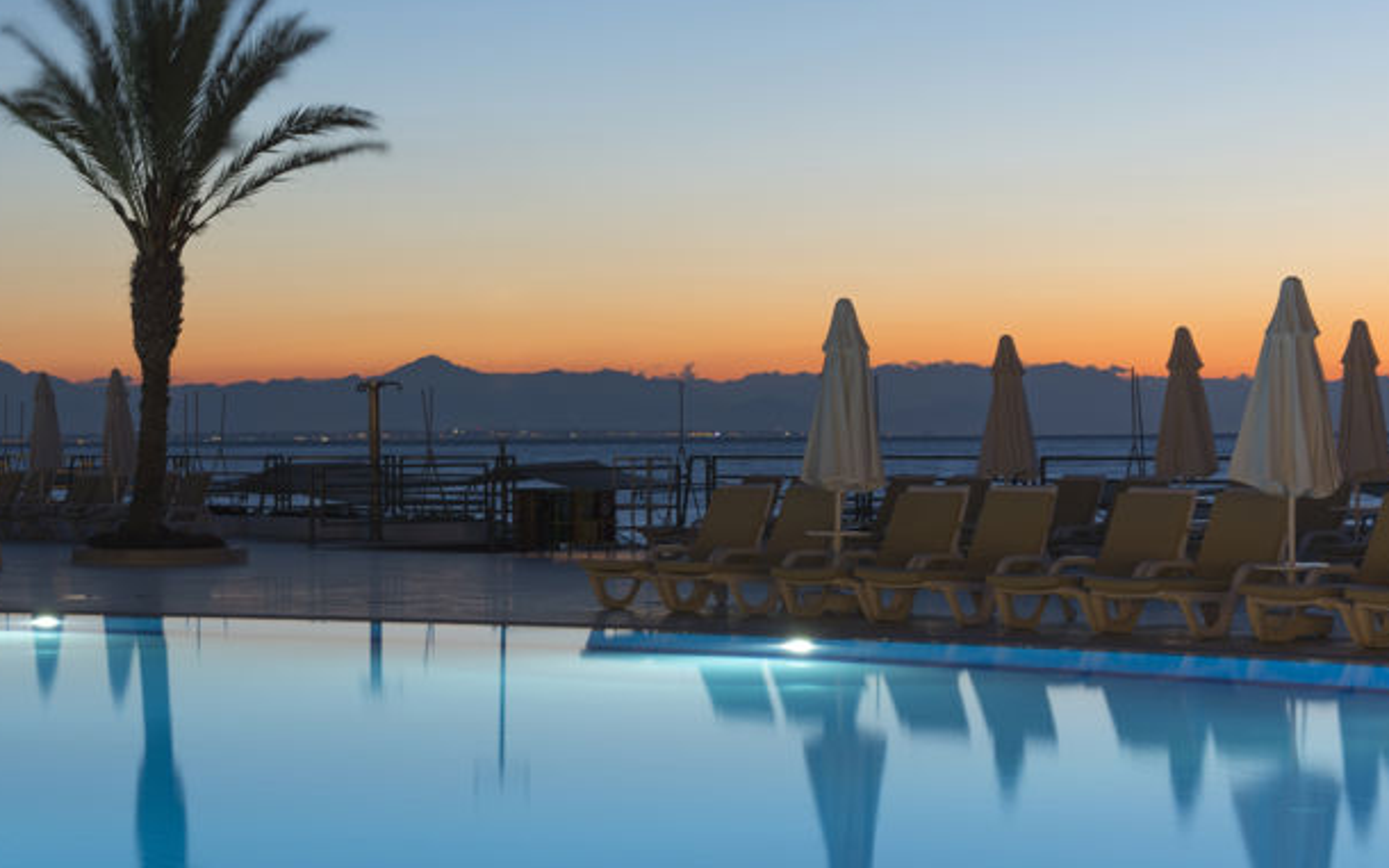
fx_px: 3368
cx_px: 276
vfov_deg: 14.7
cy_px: 499
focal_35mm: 89
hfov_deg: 23.0
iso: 50
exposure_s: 4
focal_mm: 52
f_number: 9
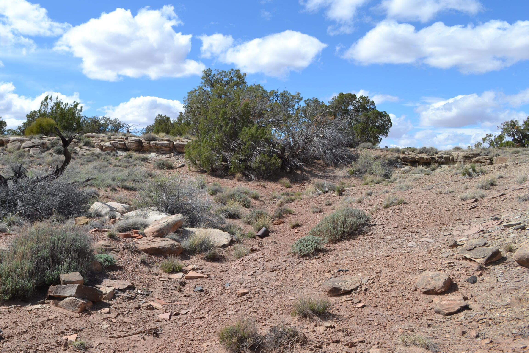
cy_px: 162
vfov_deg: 34.2
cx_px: 194
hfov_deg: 49.0
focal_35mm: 39
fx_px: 573
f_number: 8
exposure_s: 1/250
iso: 100
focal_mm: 20
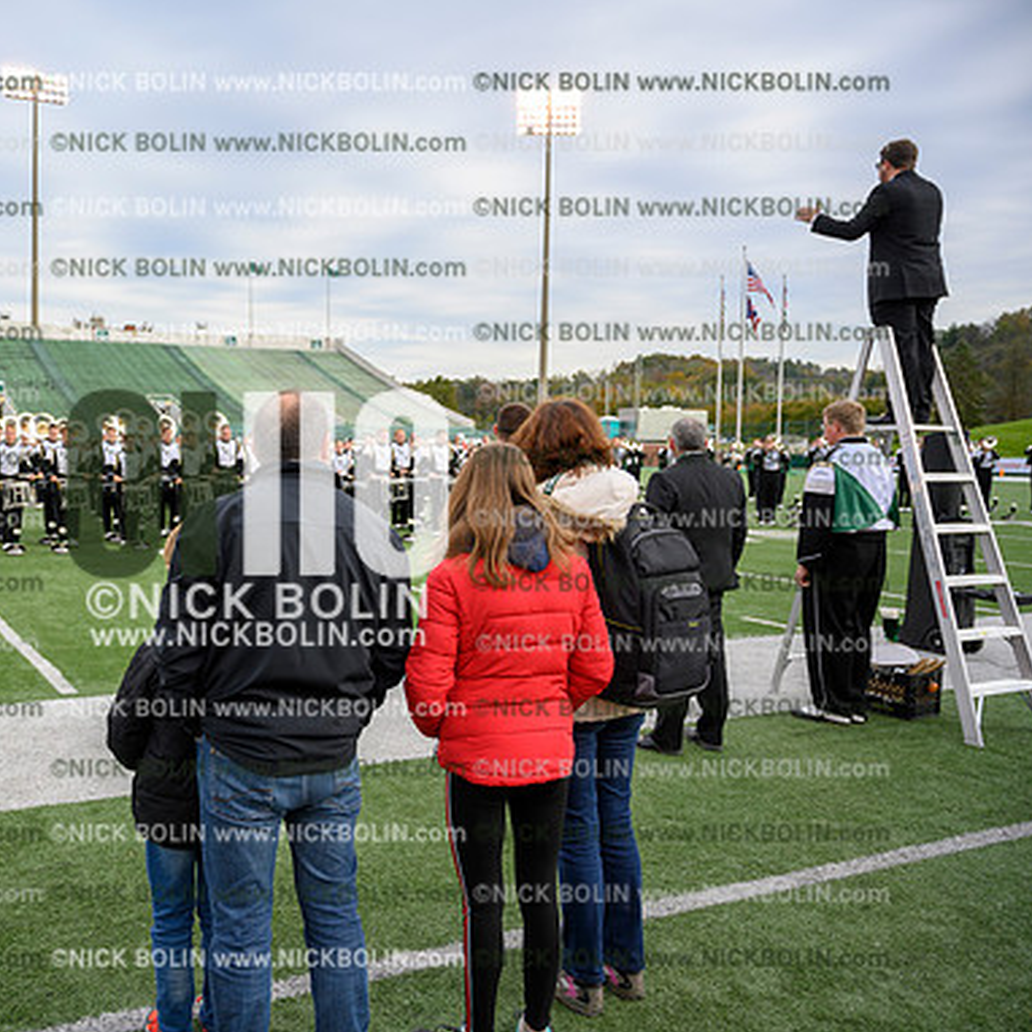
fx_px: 1046
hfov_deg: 50.3
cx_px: 257
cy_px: 520
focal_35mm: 31
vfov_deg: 52.5
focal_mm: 24
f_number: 4
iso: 125
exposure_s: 1/320
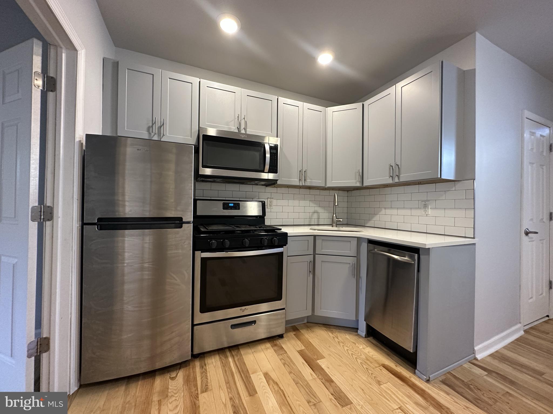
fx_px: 224
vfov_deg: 85.7
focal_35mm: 14
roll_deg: -0.8
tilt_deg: +2.2
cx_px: 276
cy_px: 207
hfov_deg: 102.1
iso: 250
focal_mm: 2.22
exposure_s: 1/60
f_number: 2.2
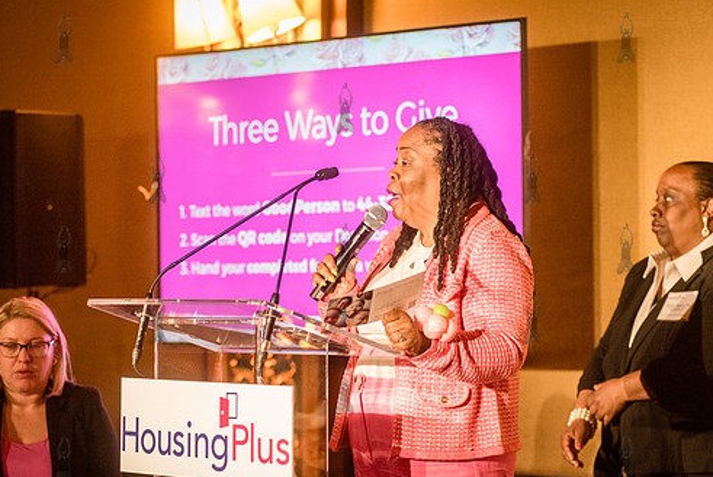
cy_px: 248
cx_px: 344
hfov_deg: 15.2
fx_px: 2675
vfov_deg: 10.2
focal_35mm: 135
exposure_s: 1/200
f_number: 3.5
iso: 6400
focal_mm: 112
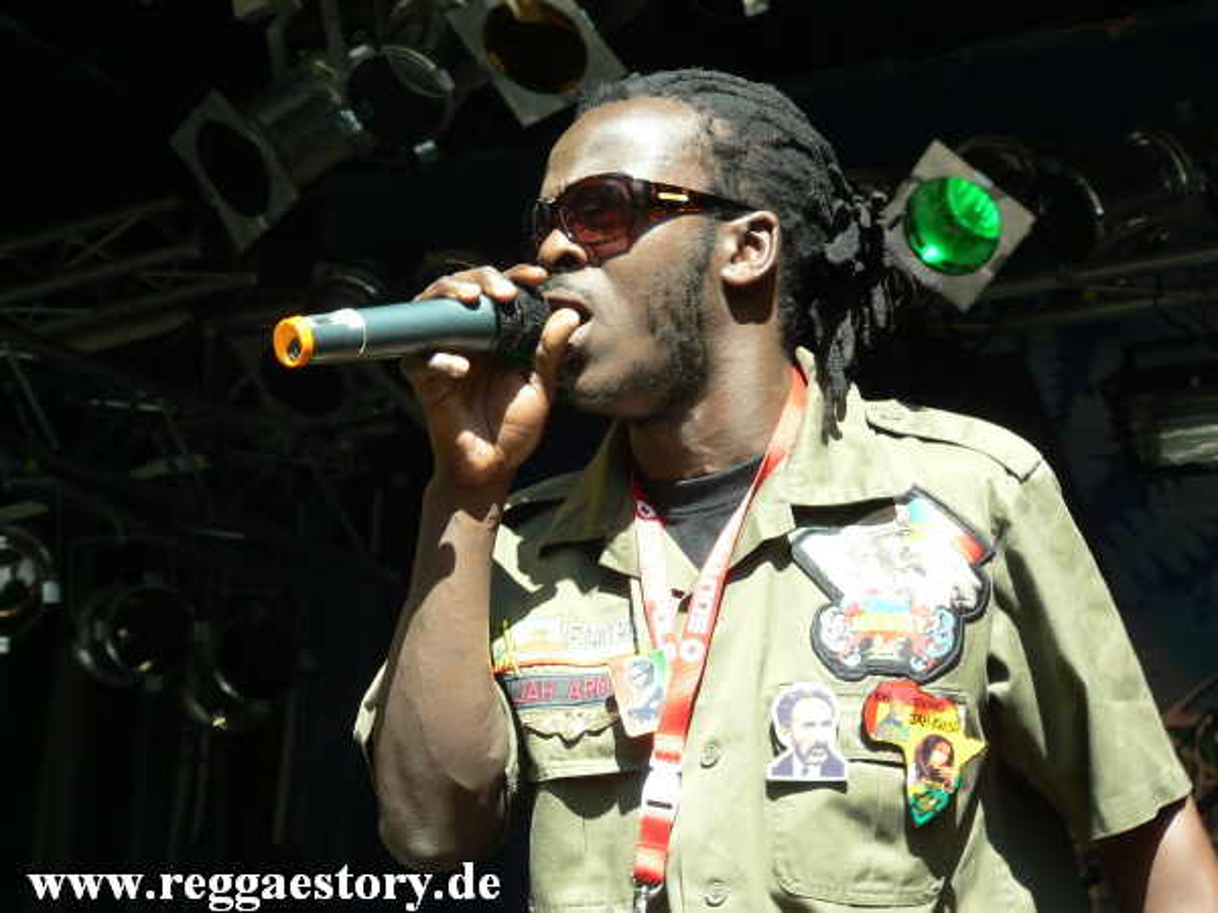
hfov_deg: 13.2
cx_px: 609
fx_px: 5278
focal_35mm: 150
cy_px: 456
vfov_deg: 9.9
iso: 64
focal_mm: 25.7
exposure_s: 1/80
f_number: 4
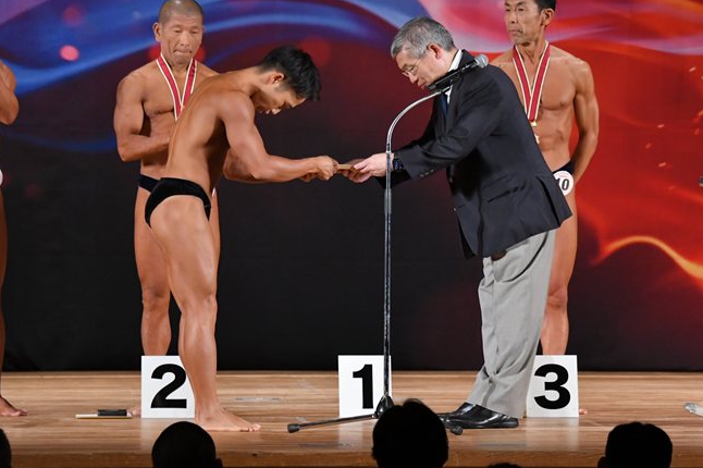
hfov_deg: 7.6
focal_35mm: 270
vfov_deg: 5.1
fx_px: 5270
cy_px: 225
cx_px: 380
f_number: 5.6
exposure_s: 1/400
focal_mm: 150
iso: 3200
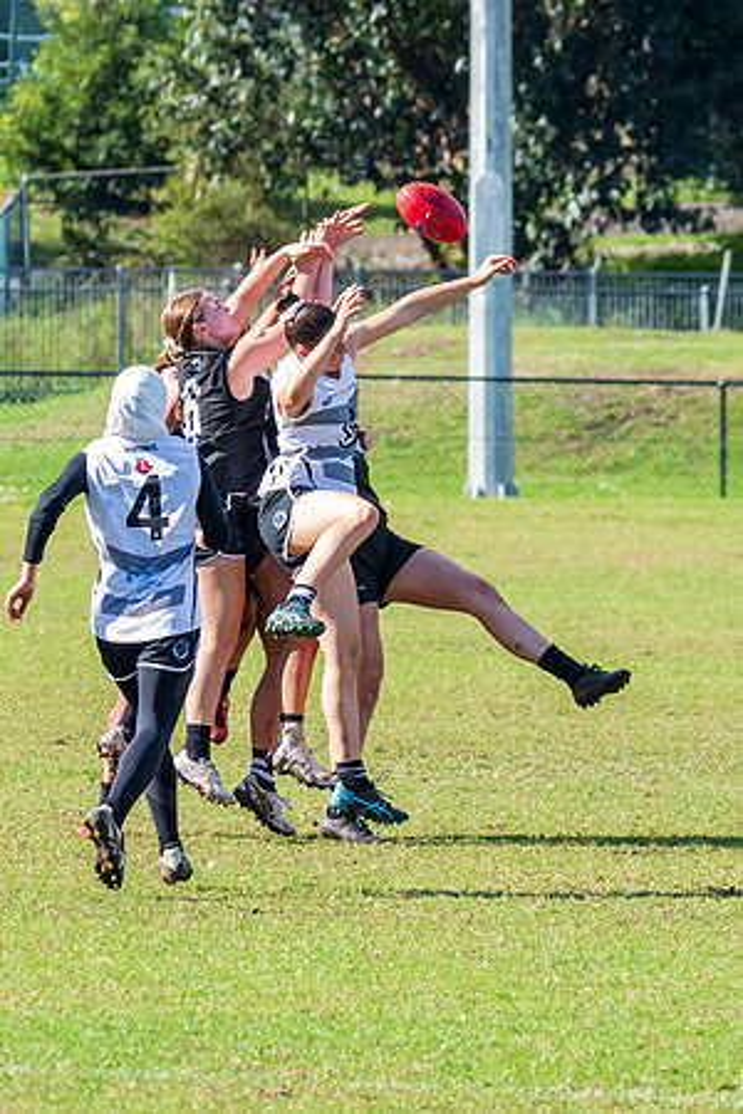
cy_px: 543
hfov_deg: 2.3
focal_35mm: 587
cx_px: 213
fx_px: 18177
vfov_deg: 3.5
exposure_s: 1/1250
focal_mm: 220
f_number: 8
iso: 800
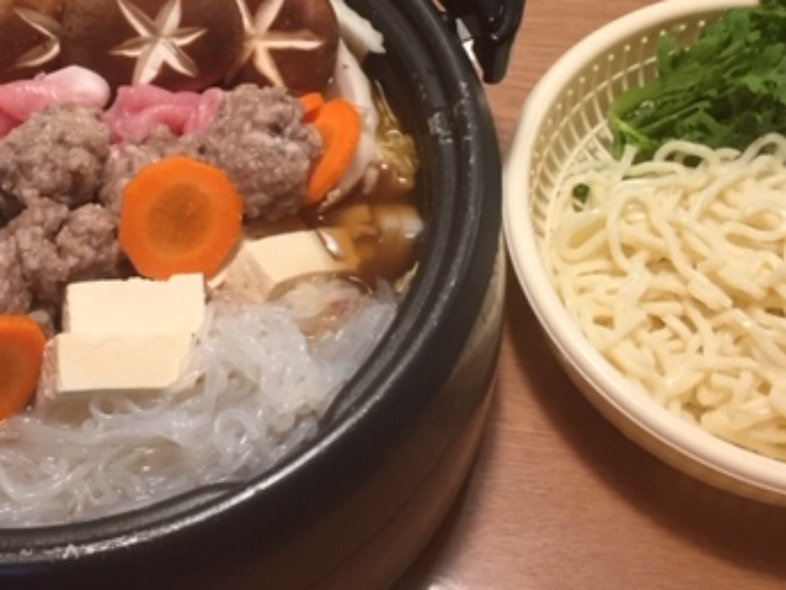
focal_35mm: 54
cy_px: 204
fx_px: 1226
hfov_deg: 35.4
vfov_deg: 26.9
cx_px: 308
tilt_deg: -55.8
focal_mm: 4.15
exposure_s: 1/30
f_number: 2.2
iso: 64
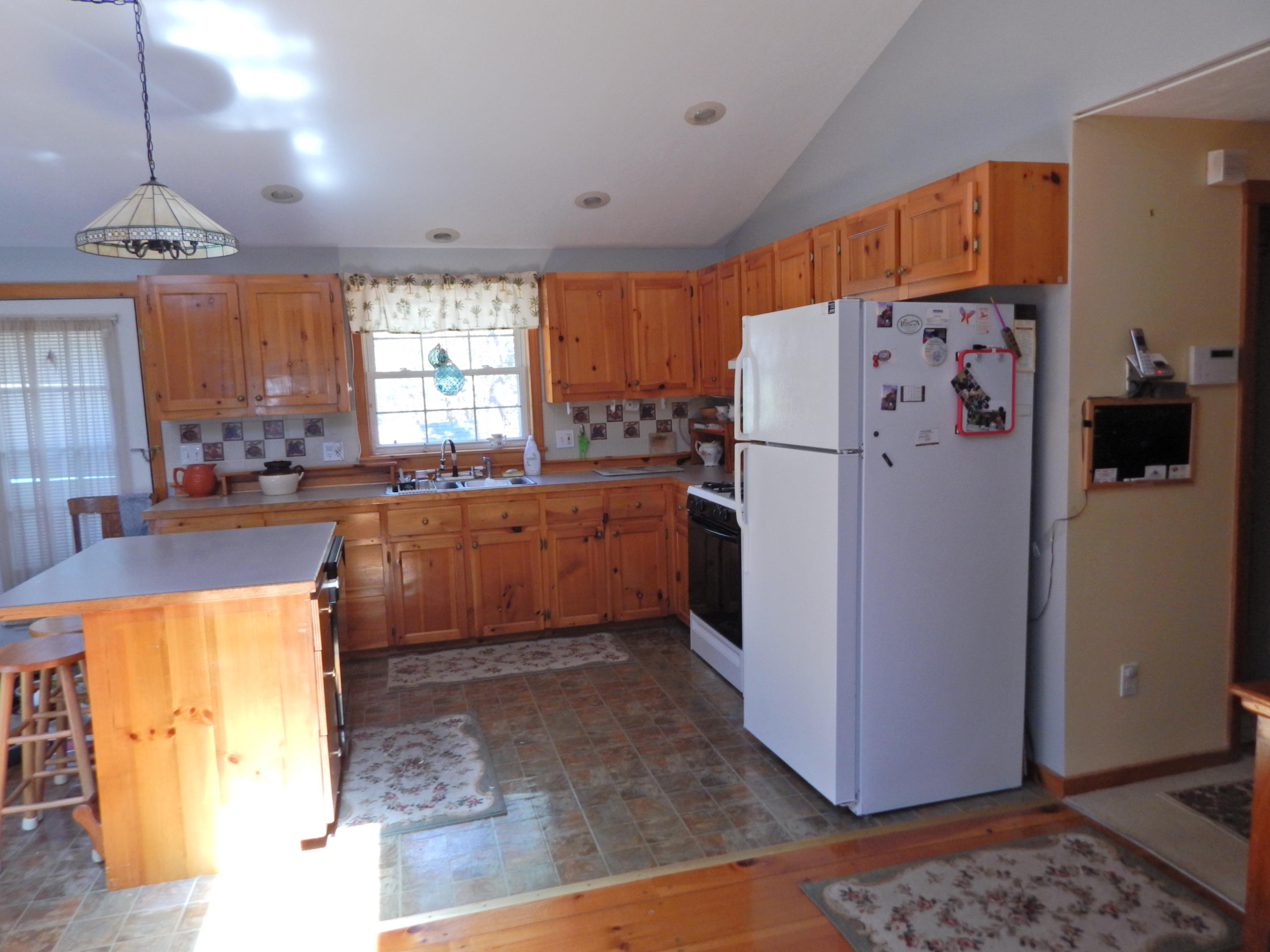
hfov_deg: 76.4
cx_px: 635
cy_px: 476
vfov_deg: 61.1
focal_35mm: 22
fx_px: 807
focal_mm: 4
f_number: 3
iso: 140
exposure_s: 1/30
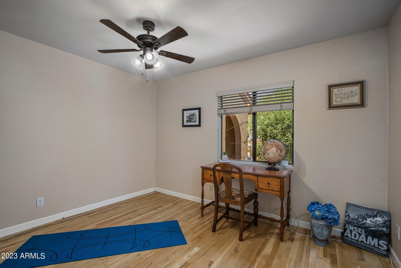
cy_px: 134
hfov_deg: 96.7
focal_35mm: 16
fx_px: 178
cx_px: 200
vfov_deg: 73.8
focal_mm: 16
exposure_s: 1/1.43
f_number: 13
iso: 400
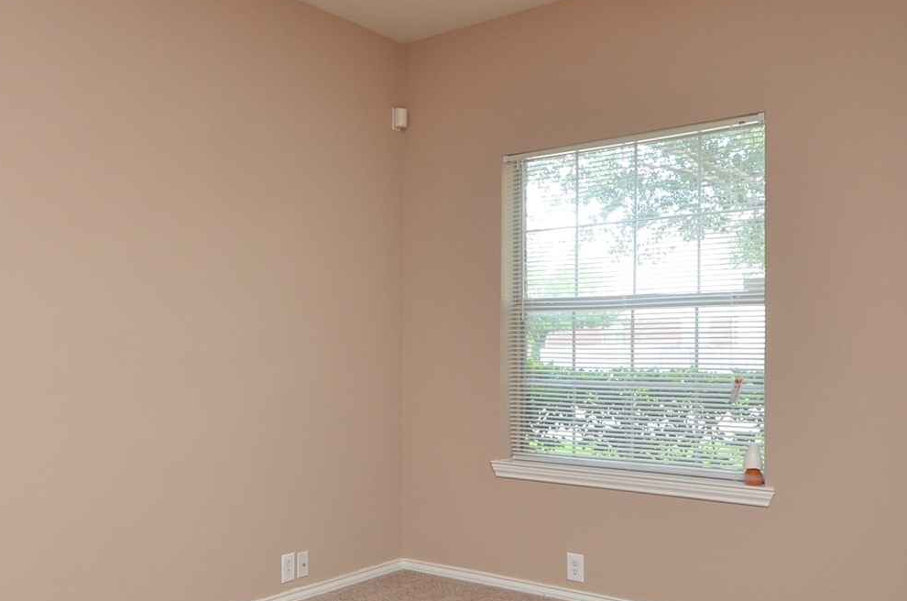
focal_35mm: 33
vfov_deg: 39.7
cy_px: 345
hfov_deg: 56.6
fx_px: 830
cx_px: 340
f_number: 6.3
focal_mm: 10
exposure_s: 1/60
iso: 640
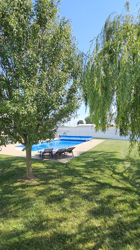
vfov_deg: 89.6
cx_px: 60
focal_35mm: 19
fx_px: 125
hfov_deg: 58.1
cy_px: 125
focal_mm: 2.2
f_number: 2.2
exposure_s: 1/997
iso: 50
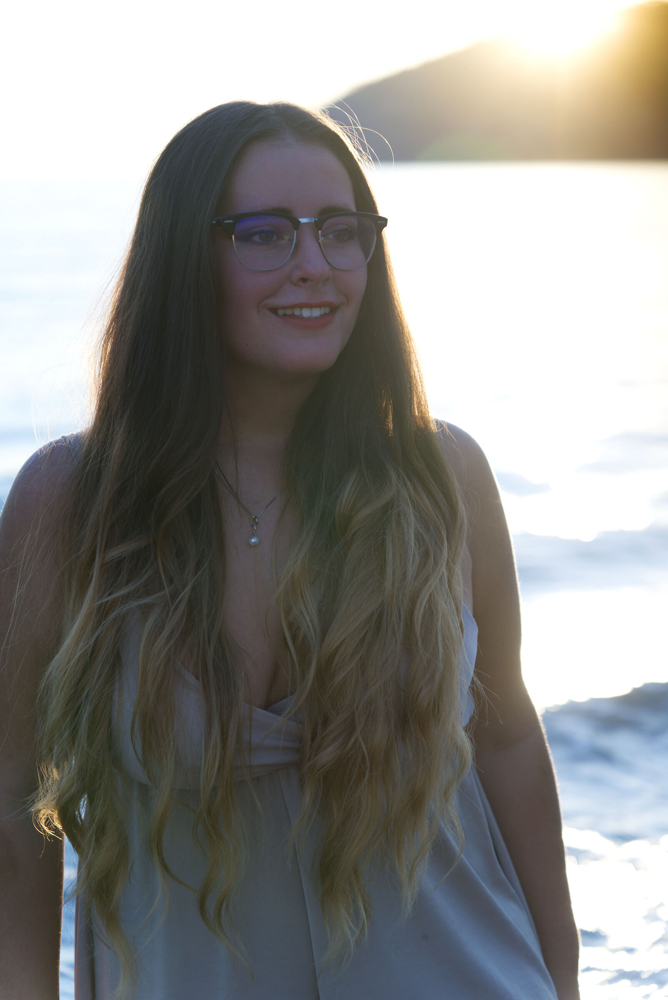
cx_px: 334
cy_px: 500
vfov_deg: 26.0
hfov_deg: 17.5
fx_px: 2168
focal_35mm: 78
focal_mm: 78
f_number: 4
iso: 50
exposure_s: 1/100
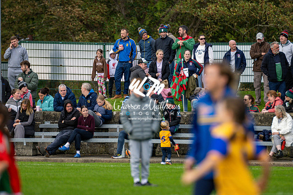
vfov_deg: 3.1
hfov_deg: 4.6
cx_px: 146
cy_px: 98
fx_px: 3660
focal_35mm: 450
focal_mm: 300
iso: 1000
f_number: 2.8
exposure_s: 1/6400
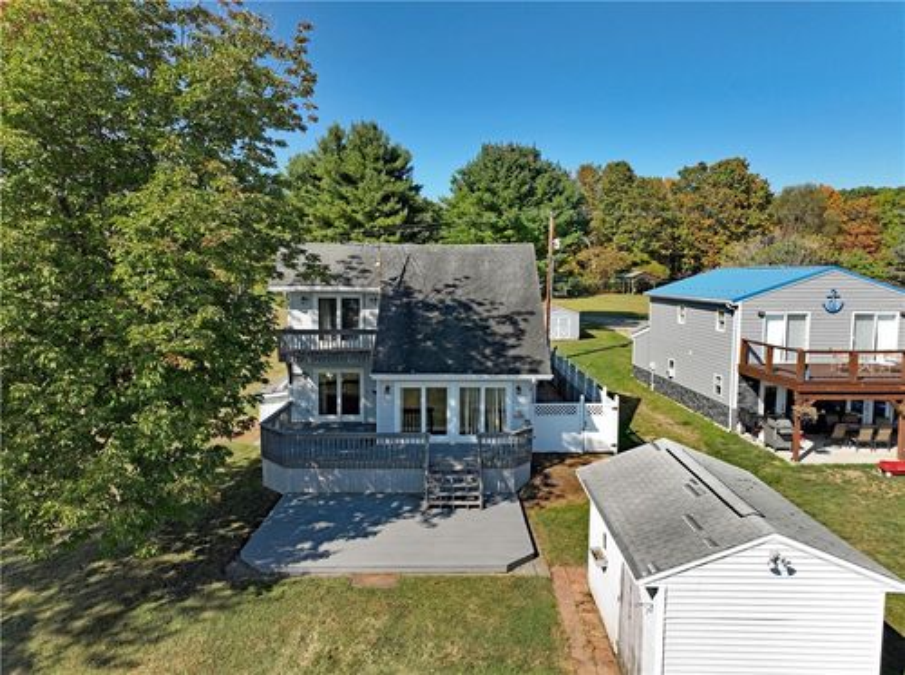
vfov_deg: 56.7
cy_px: 338
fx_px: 626
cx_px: 452
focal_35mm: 24
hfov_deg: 71.7
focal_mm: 12.29
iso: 130
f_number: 2.8
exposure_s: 1/60
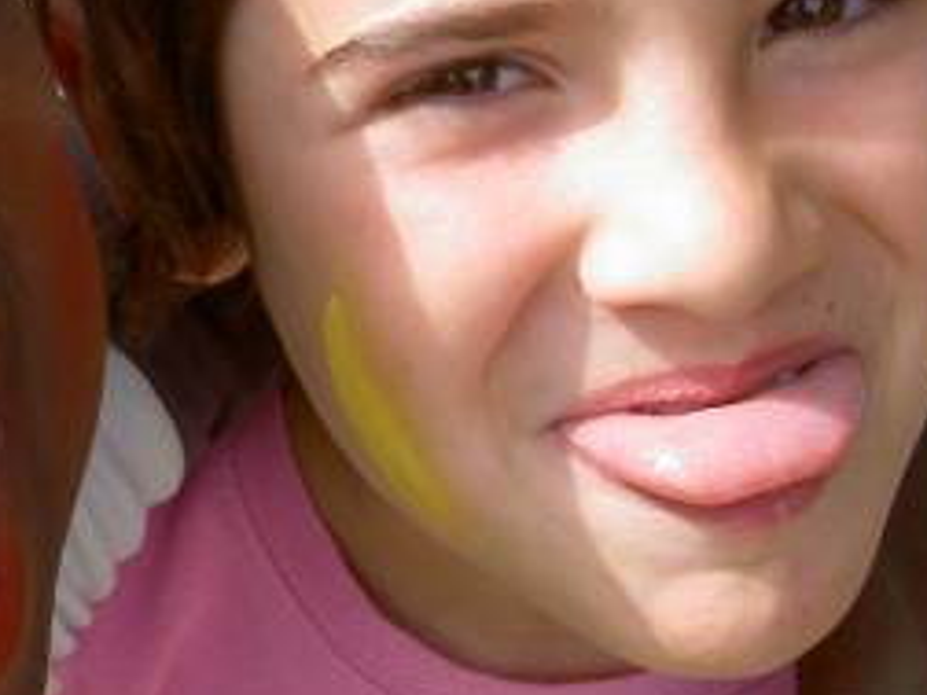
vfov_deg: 11.9
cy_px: 257
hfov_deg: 15.6
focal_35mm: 124
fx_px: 3321
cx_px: 37
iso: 100
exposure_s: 1/160
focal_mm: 8
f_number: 4.7
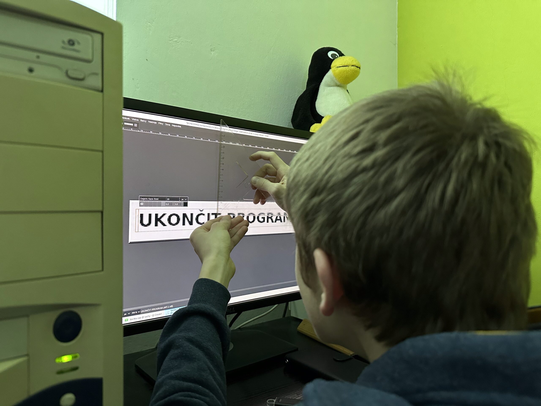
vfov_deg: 56.8
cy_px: 203
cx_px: 270
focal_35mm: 24
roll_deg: -0.1
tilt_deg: +1.0
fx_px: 375
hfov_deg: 71.6
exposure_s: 1/60
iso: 500
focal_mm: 6.86
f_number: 1.78
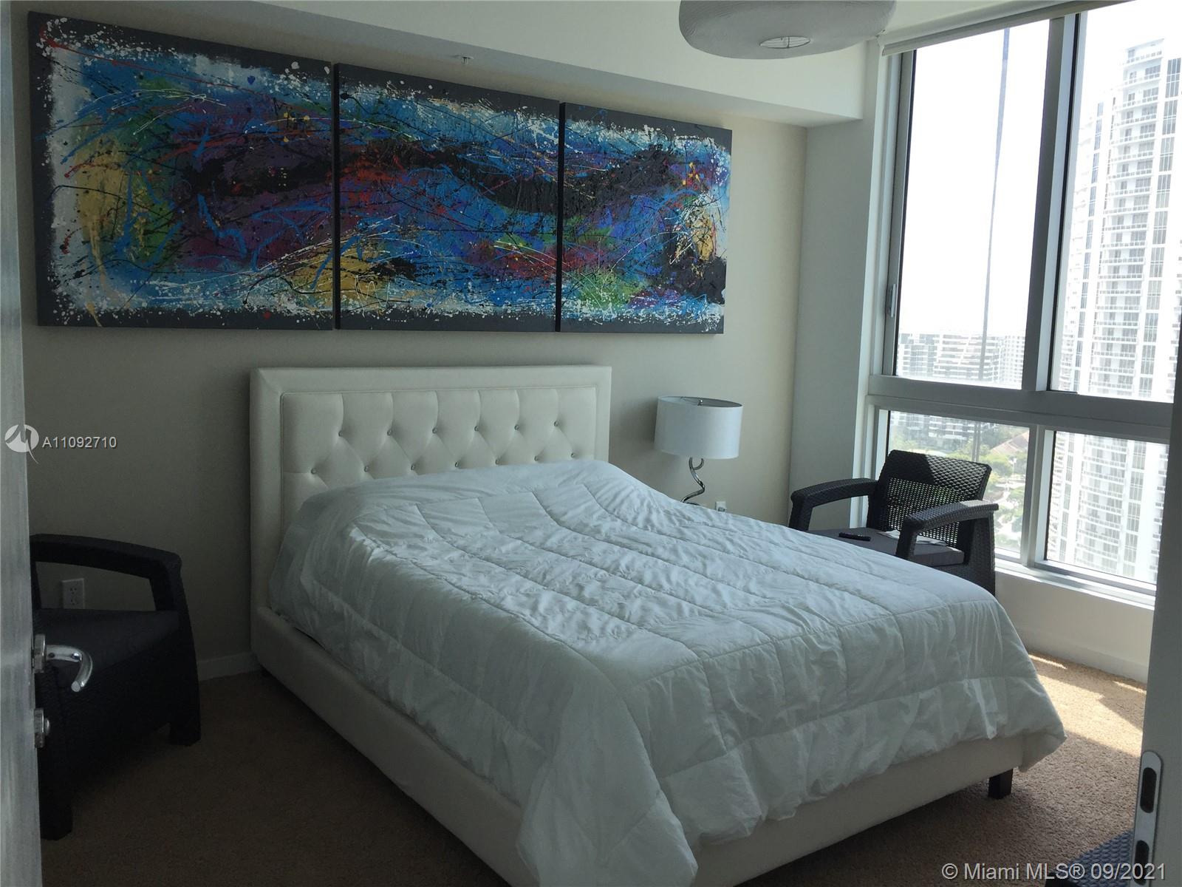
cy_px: 444
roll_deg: -3.9
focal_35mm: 29
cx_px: 591
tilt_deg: -6.9
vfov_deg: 48.2
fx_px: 990
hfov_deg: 61.7
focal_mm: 4.15
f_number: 2.2
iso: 32
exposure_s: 1/273
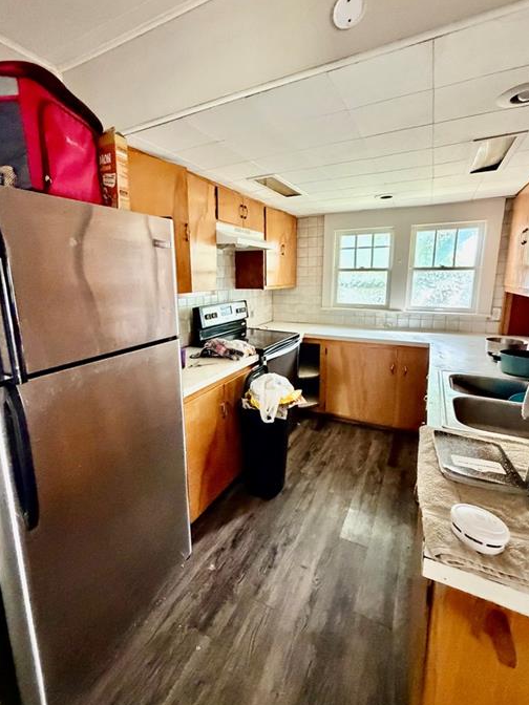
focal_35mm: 16
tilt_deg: -7.4
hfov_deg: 78.0
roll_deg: +2.5
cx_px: 250
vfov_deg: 94.4
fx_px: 326
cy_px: 333
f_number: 2.2
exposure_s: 1/60
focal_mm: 2.22
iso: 1250
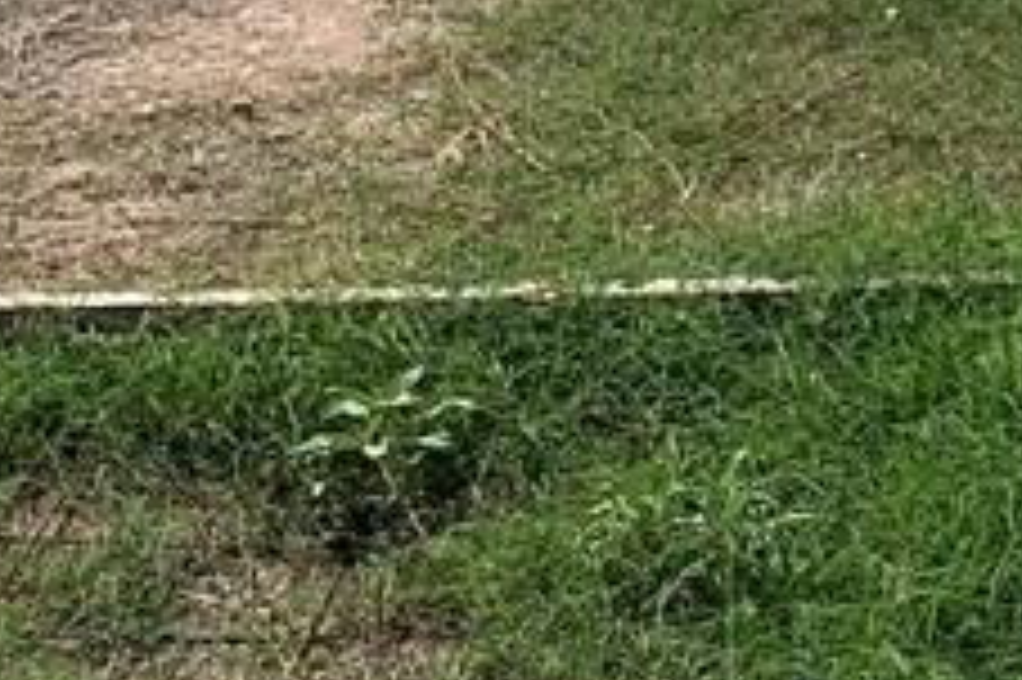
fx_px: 3461
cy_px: -838
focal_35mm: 122
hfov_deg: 16.1
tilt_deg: -1.8
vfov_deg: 10.1
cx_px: 1225
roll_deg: +0.8
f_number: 1.8
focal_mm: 4.25
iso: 25
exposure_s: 1/5405
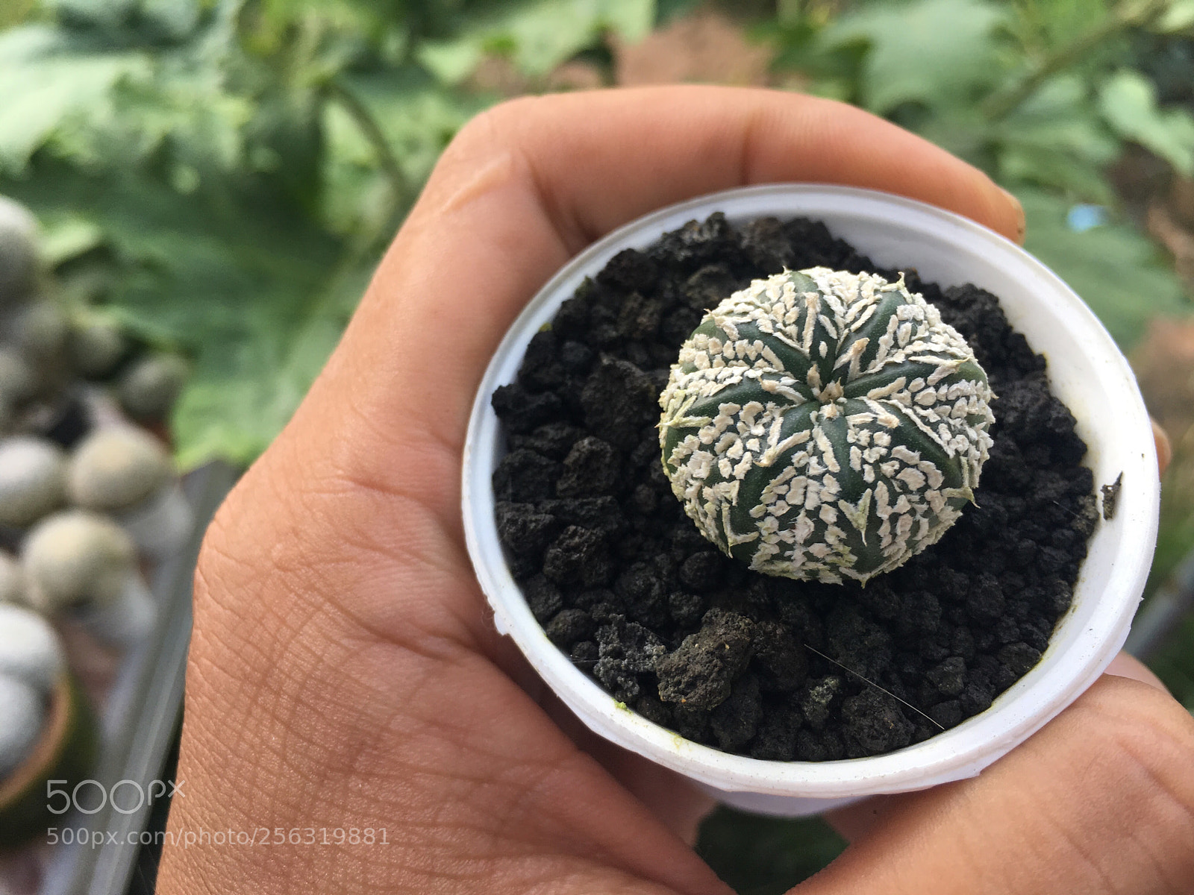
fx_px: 1000
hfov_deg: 61.7
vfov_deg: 48.2
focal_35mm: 29
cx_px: 597
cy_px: 448
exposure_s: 1/50
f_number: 2.2
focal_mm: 4.15
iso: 32
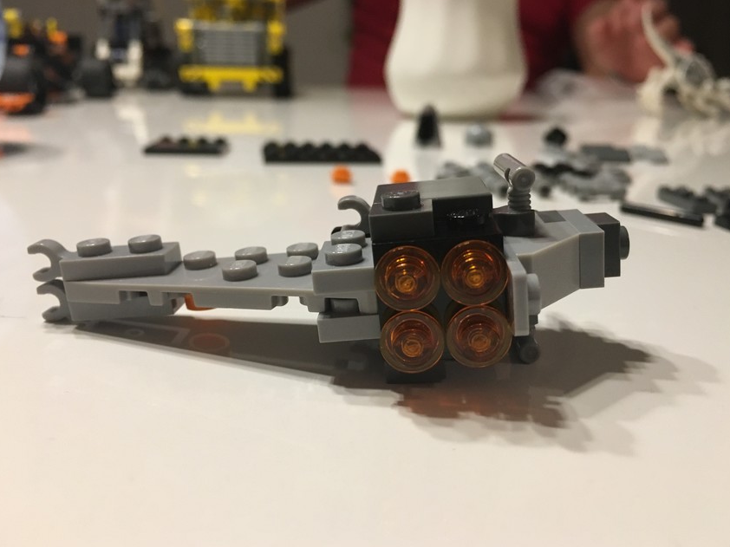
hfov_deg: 58.3
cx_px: 384
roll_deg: -1.1
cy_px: 278
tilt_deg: -18.0
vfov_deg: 45.4
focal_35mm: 31
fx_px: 654
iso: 200
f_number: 2.2
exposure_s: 1/33
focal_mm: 4.15
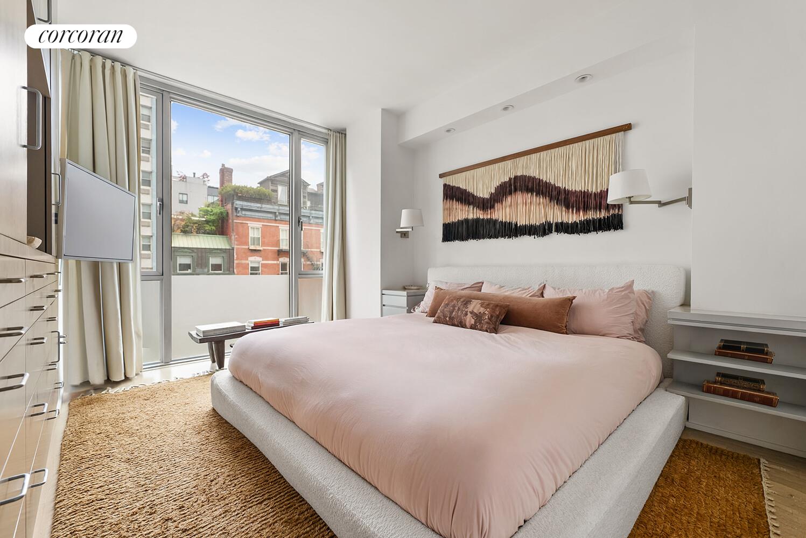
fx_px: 314
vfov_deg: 81.3
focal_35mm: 14
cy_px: 269
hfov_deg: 104.2
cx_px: 403
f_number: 4
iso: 200
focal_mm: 14
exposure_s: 1/30
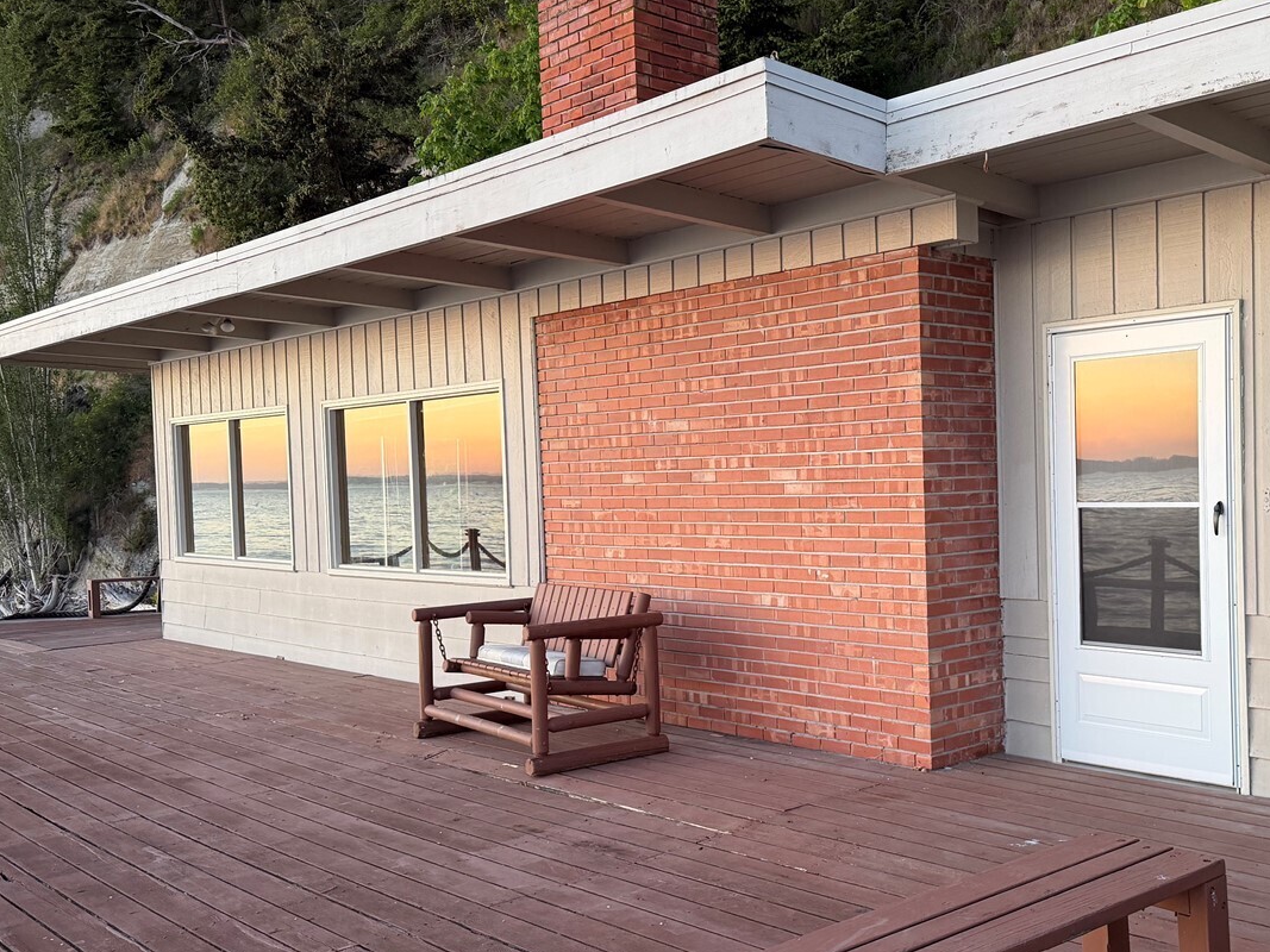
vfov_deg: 39.6
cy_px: 531
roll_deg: +1.8
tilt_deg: -1.9
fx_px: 1321
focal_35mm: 36
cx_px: 874
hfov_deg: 50.2
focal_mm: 6.76
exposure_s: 1/96
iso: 200
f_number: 1.78
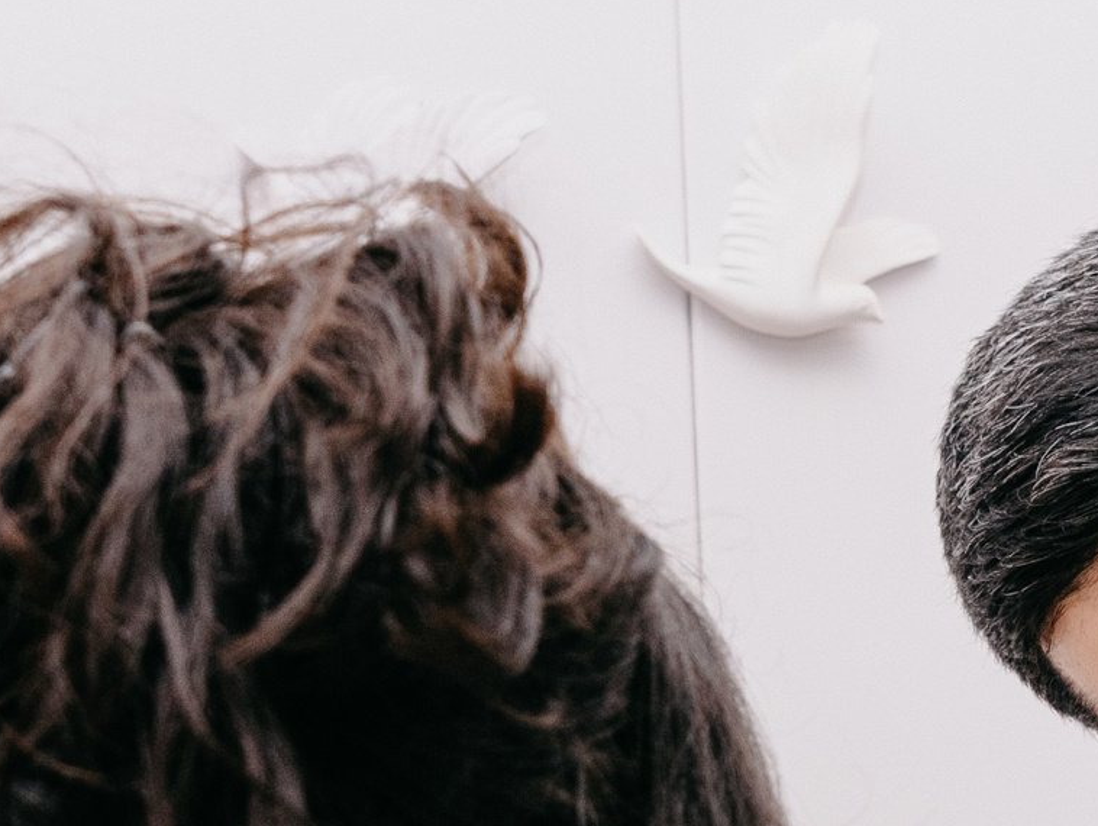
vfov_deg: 12.8
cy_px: 1011
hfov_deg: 16.9
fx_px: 3588
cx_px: 1159
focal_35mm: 113
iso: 320
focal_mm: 27
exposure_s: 1/160
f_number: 4
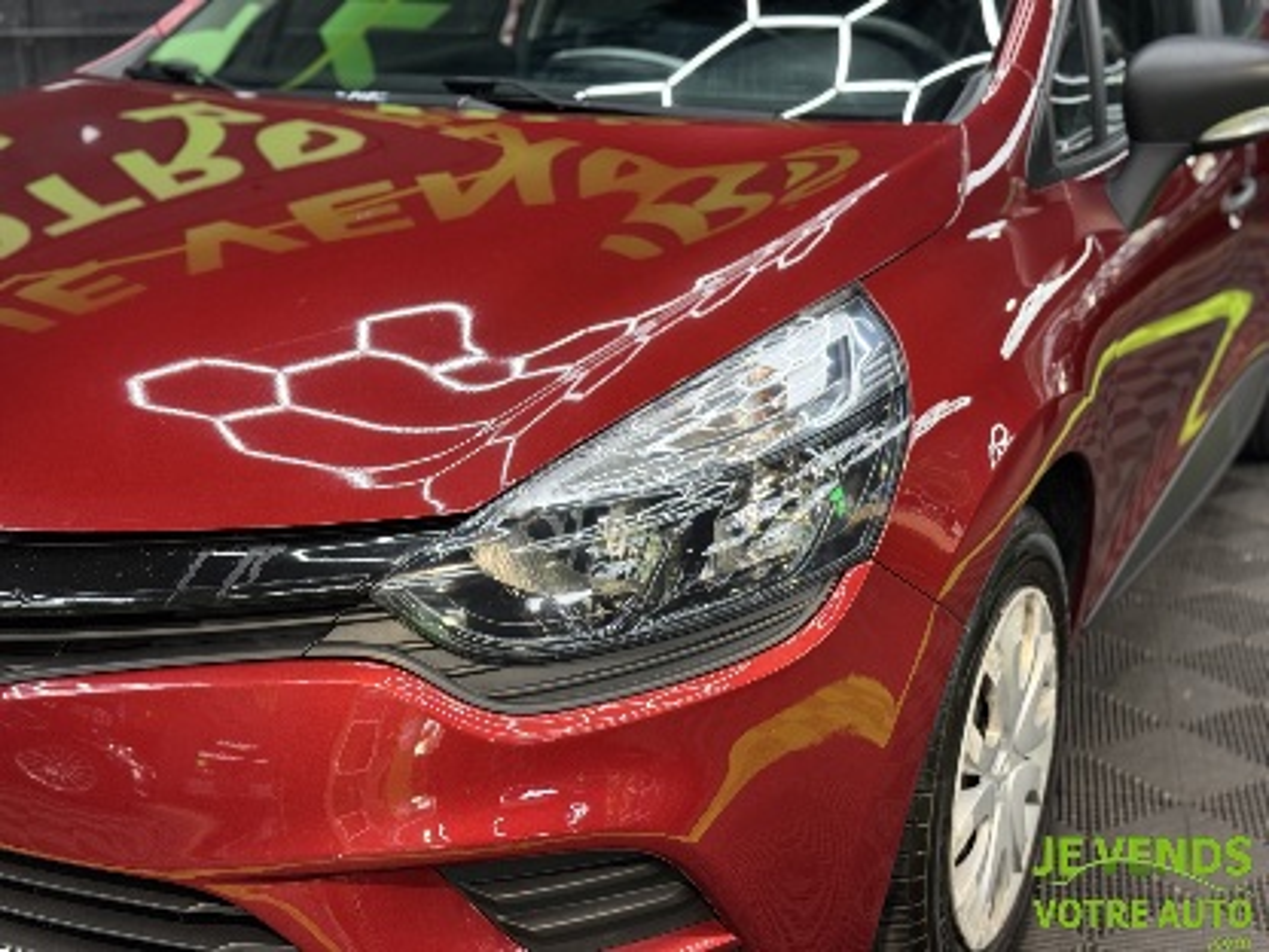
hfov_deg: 39.7
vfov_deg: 30.3
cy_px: 476
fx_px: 1760
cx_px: 634
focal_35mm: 48
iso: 160
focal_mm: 6.76
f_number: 1.78
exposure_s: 1/50
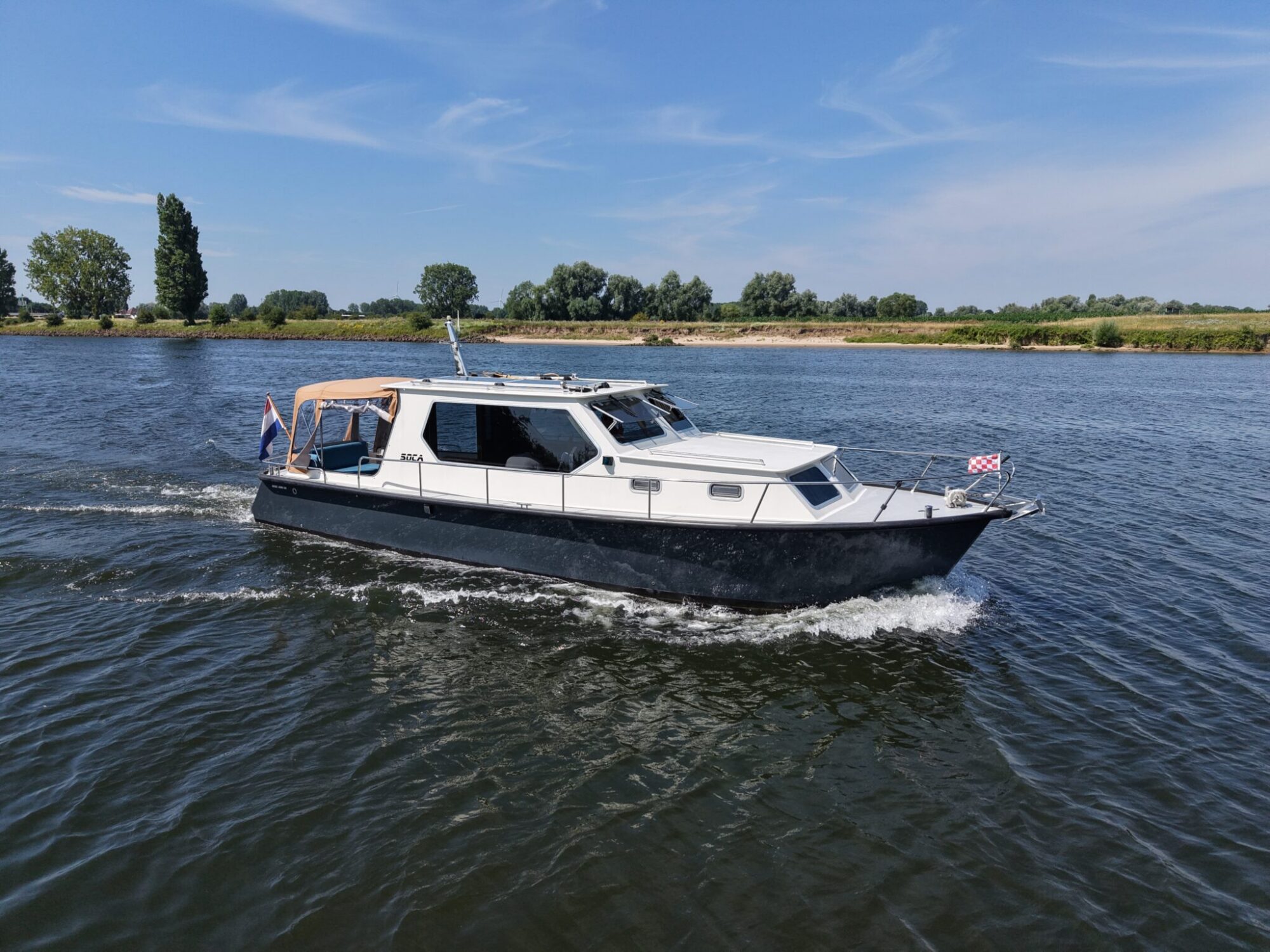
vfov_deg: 56.8
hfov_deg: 71.6
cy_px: 476
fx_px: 881
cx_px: 635
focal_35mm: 24
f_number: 1.8
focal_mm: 8.67
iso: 250
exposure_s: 1/6400
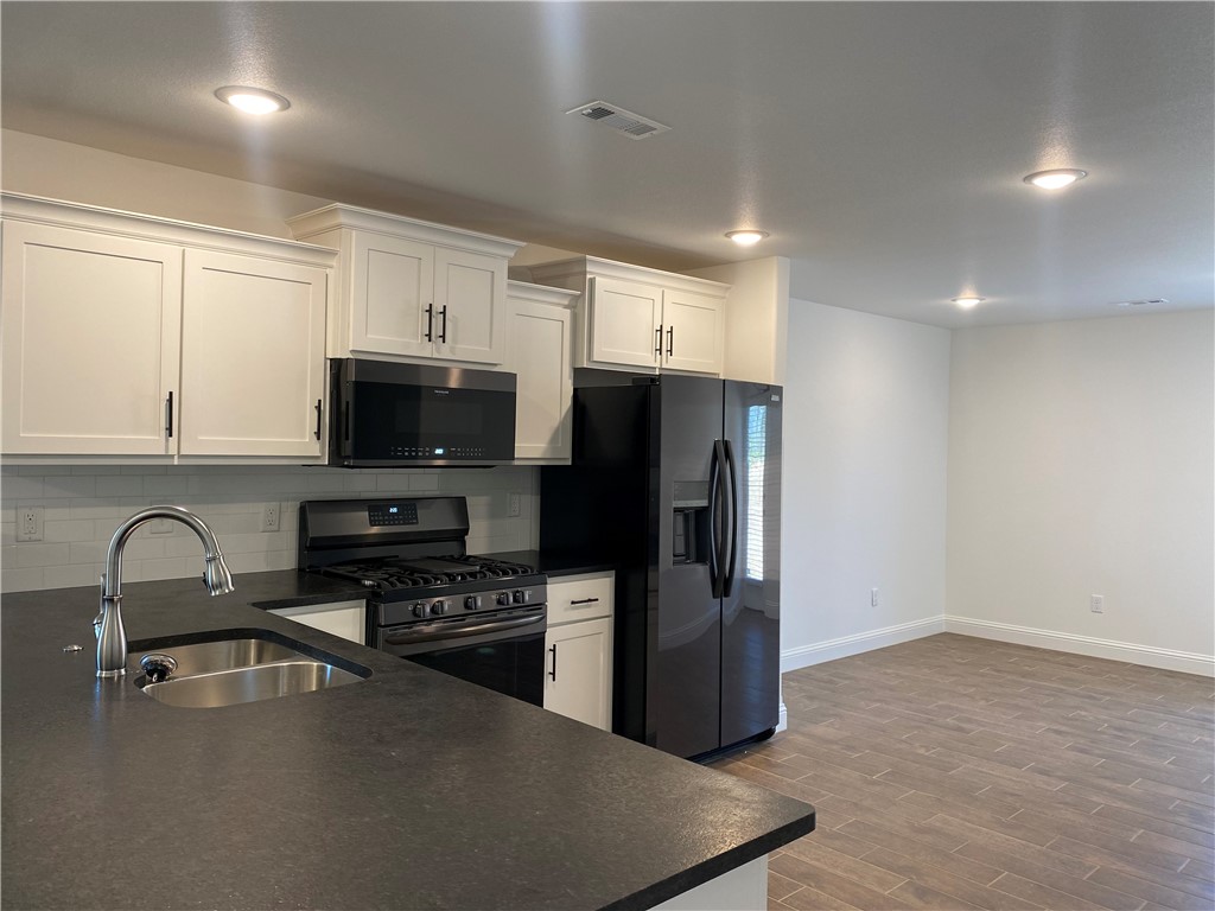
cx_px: 608
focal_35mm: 26
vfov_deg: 53.1
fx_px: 913
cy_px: 456
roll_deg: -1.7
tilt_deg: +0.1
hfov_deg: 67.3
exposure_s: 1/60
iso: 80
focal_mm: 4.25
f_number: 1.8
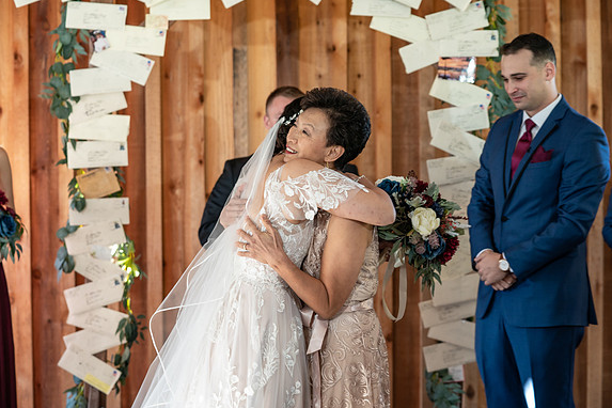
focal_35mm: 79
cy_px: 206
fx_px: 1343
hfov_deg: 25.7
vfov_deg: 17.3
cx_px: 309
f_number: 4
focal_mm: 77
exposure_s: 1/200
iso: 1000
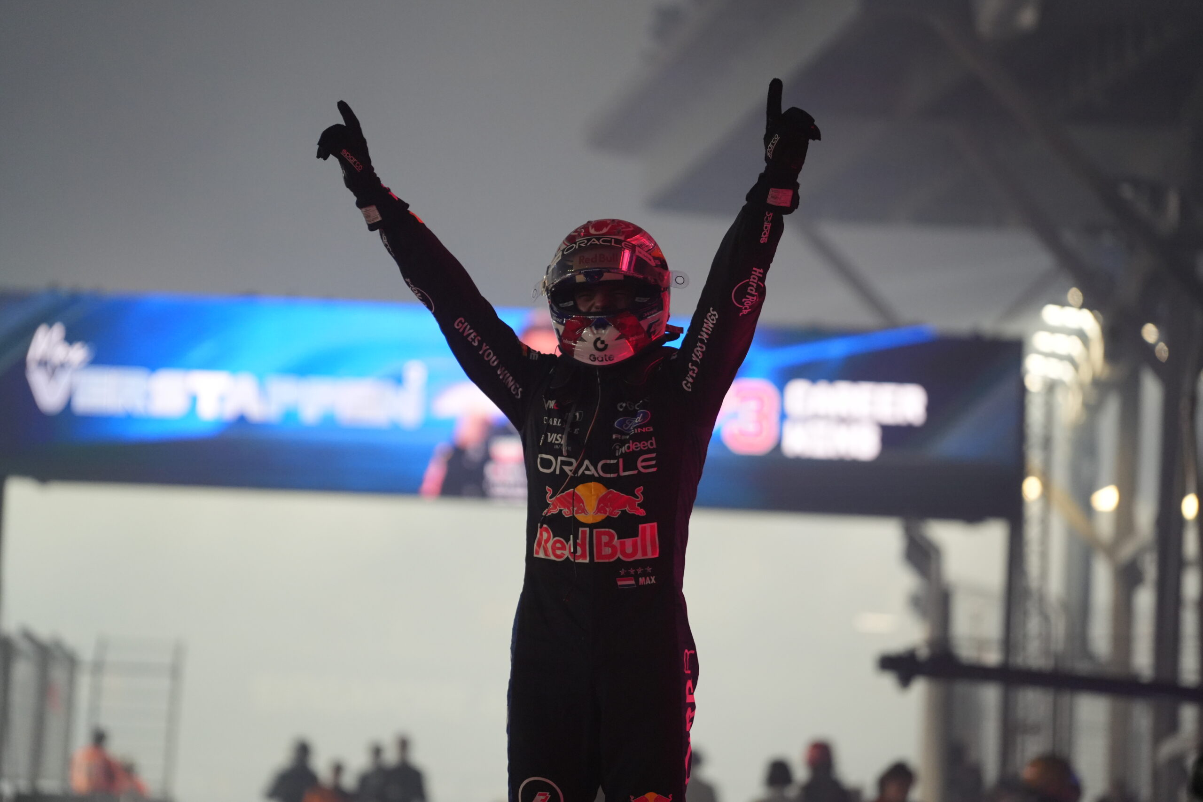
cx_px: 602
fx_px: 6683
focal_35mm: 200
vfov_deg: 6.9
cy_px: 401
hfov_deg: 10.3
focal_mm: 200
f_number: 4
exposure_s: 1/640
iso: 3200
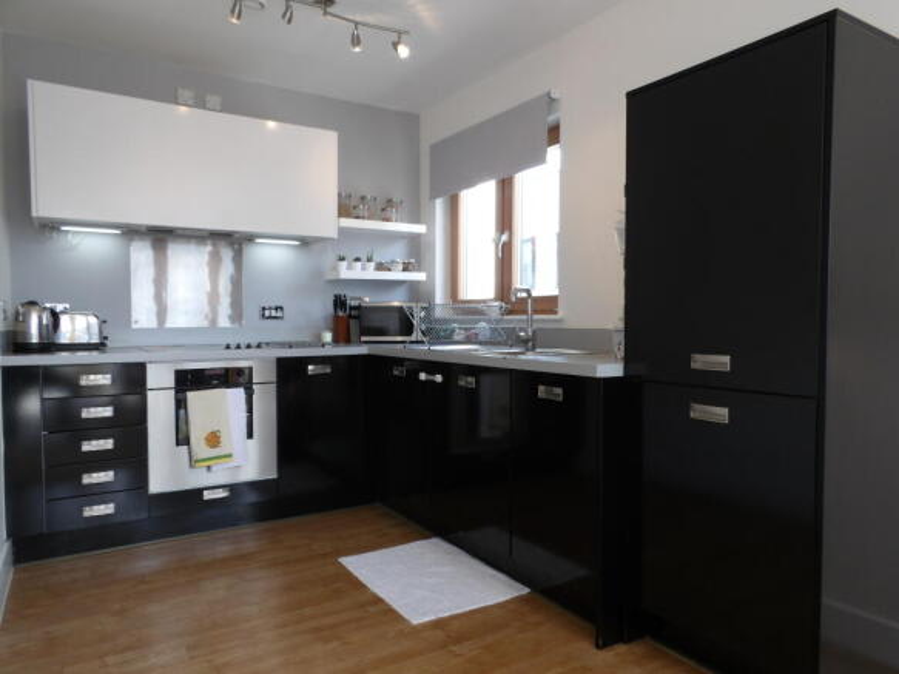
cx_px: 450
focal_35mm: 24
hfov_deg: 71.6
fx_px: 623
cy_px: 337
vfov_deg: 56.8
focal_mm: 4.3
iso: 100
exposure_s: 1/34
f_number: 4.1
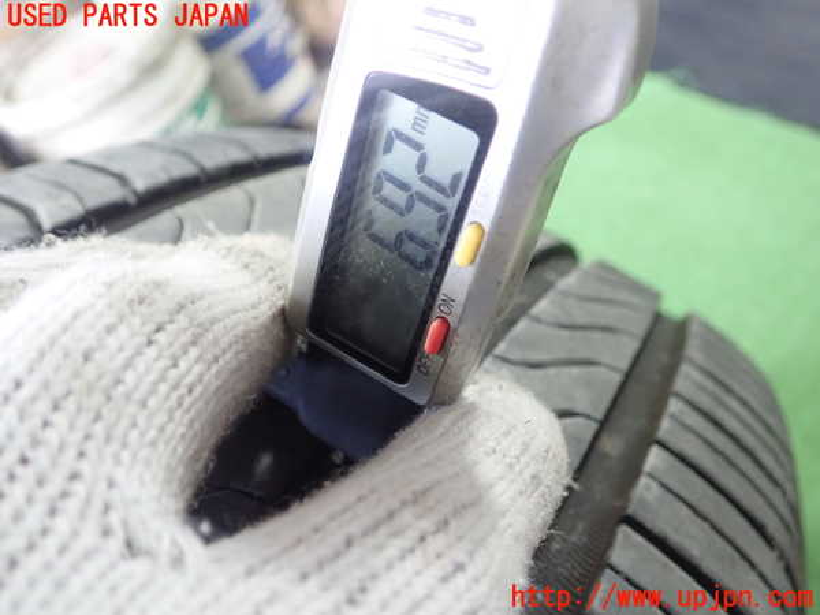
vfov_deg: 46.8
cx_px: 410
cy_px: 308
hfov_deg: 60.0
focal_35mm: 30
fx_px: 711
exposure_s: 1/100
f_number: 2.3
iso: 800
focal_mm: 5.5
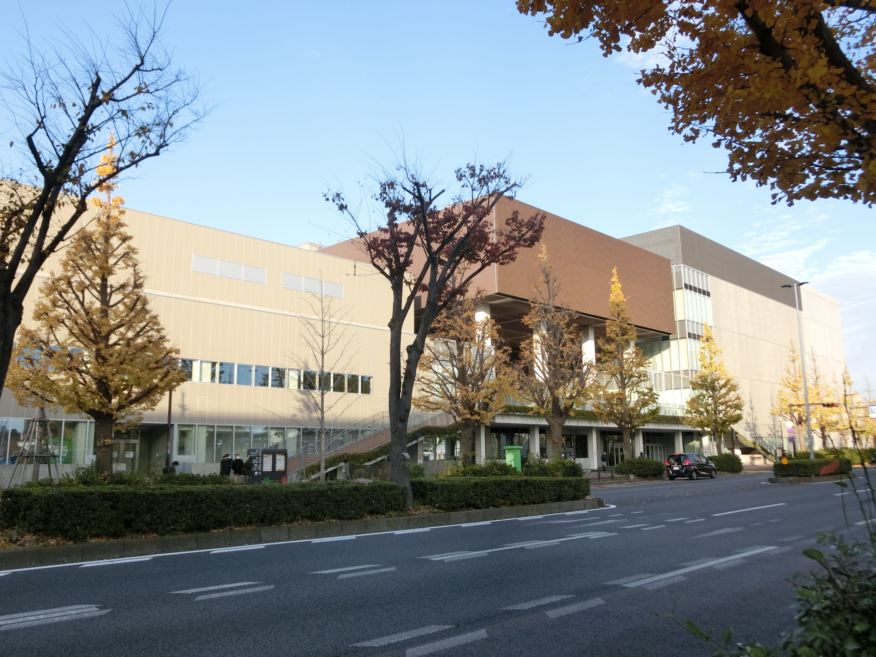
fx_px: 759
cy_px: 328
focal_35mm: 30
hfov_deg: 60.0
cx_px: 438
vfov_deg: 46.8
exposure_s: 1/320
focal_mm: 5.36
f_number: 3.5
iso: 80
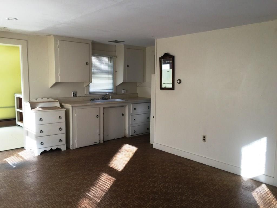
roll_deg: -1.0
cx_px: 138
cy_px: 104
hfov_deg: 61.7
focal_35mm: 29
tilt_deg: -6.1
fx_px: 232
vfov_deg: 48.2
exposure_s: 1/30
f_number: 2.2
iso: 32
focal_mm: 4.15
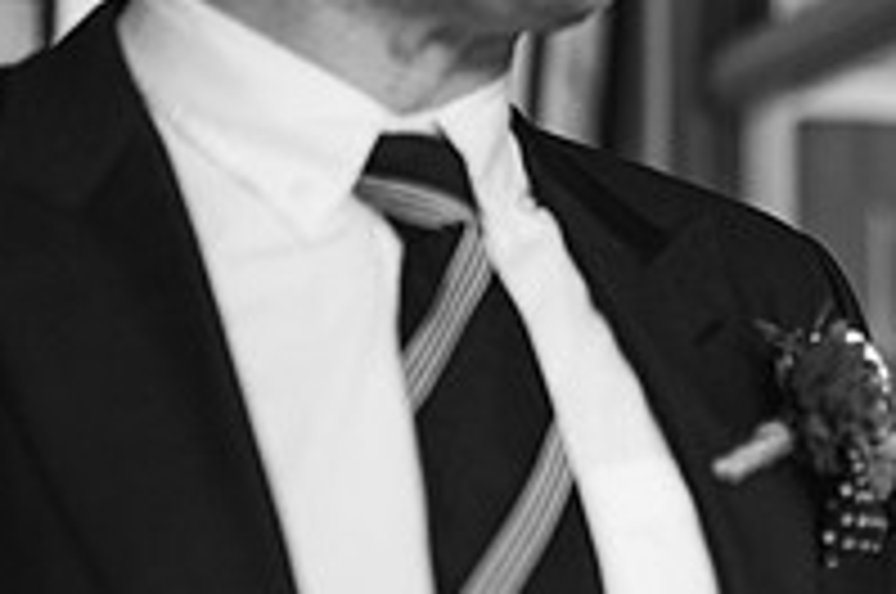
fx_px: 2535
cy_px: 212
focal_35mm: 102
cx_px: 1094
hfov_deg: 18.9
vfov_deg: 13.4
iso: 1000
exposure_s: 1/125
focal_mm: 35
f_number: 1.4
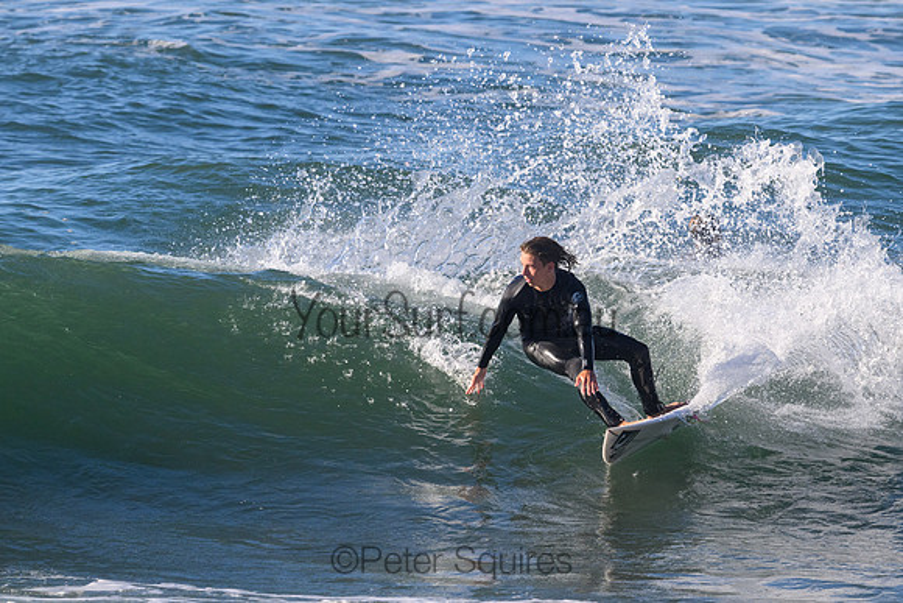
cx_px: 501
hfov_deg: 4.0
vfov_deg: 2.7
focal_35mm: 511
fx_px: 12810
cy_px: 268
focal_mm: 460
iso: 2000
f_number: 11
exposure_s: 1/2000
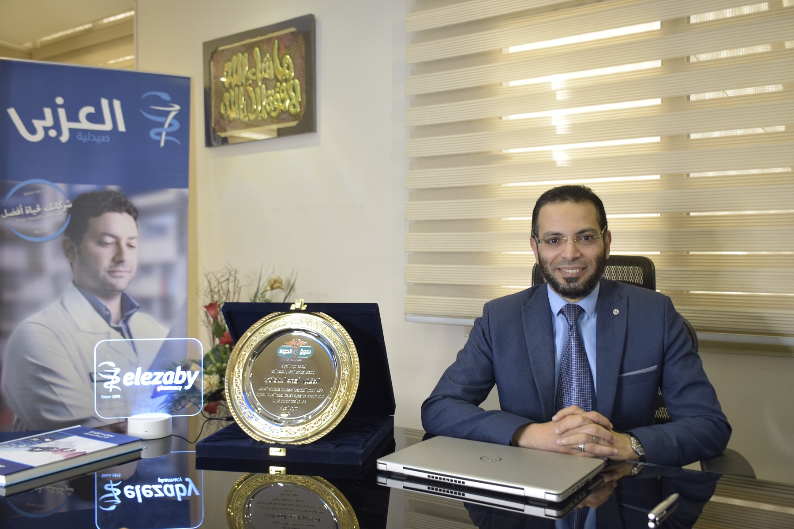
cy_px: 264
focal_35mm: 33
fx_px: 728
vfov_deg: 40.0
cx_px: 397
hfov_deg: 57.2
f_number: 3.5
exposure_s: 1/30
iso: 640
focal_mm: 22
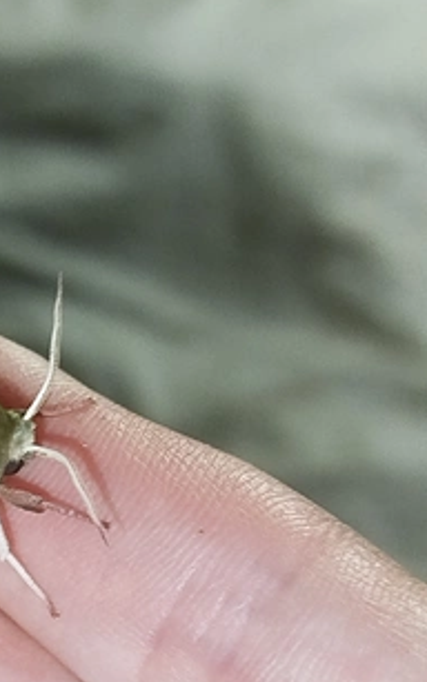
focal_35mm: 106
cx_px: -96
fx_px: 1973
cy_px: 440
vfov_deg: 19.6
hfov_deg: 12.1
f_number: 1.7
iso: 200
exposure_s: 1/33
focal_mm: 5.31
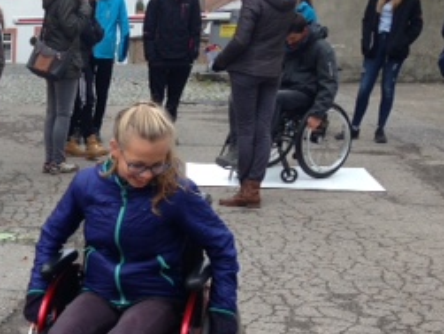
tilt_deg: -11.7
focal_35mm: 84
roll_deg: +0.2
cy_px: 224
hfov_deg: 21.3
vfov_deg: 17.6
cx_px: -113
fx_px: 1079
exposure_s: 1/143
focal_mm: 4.12
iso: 50
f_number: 2.4
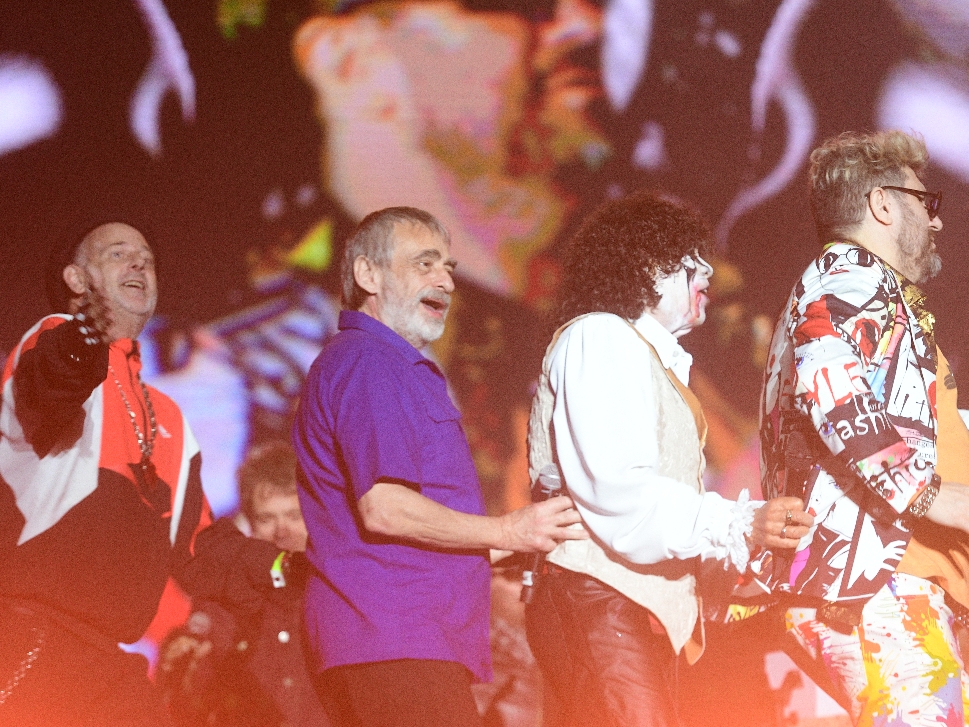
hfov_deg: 10.6
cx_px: 592
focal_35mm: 187
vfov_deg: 7.9
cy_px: 393
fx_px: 5235
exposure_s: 1/400
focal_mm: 135
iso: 2500
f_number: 2.8
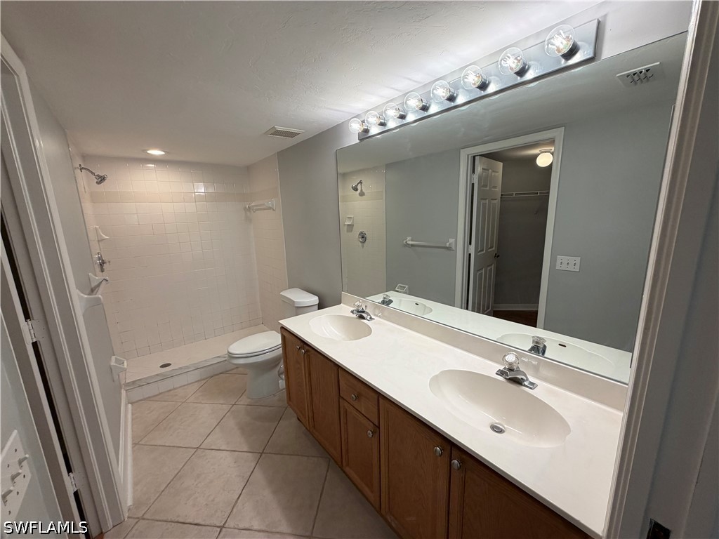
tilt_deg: -10.9
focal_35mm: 14
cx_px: 360
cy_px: 270
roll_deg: +2.6
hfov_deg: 102.1
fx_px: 291
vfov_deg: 85.7
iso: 125
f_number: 2.2
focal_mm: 2.22
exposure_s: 1/120
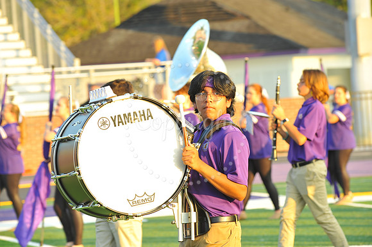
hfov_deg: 10.3
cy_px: 124
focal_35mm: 200
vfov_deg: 6.9
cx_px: 186
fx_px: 2065
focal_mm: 200
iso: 250
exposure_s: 1/80
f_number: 7.1
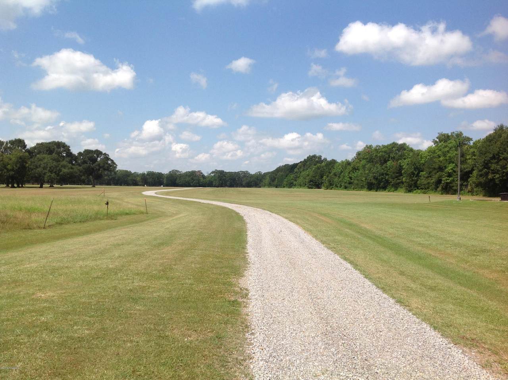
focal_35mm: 35
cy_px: 190
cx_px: 254
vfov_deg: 40.6
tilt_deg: -0.2
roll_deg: -0.3
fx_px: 513
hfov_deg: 52.7
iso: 50
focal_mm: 4.28
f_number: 2.4
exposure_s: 1/2519
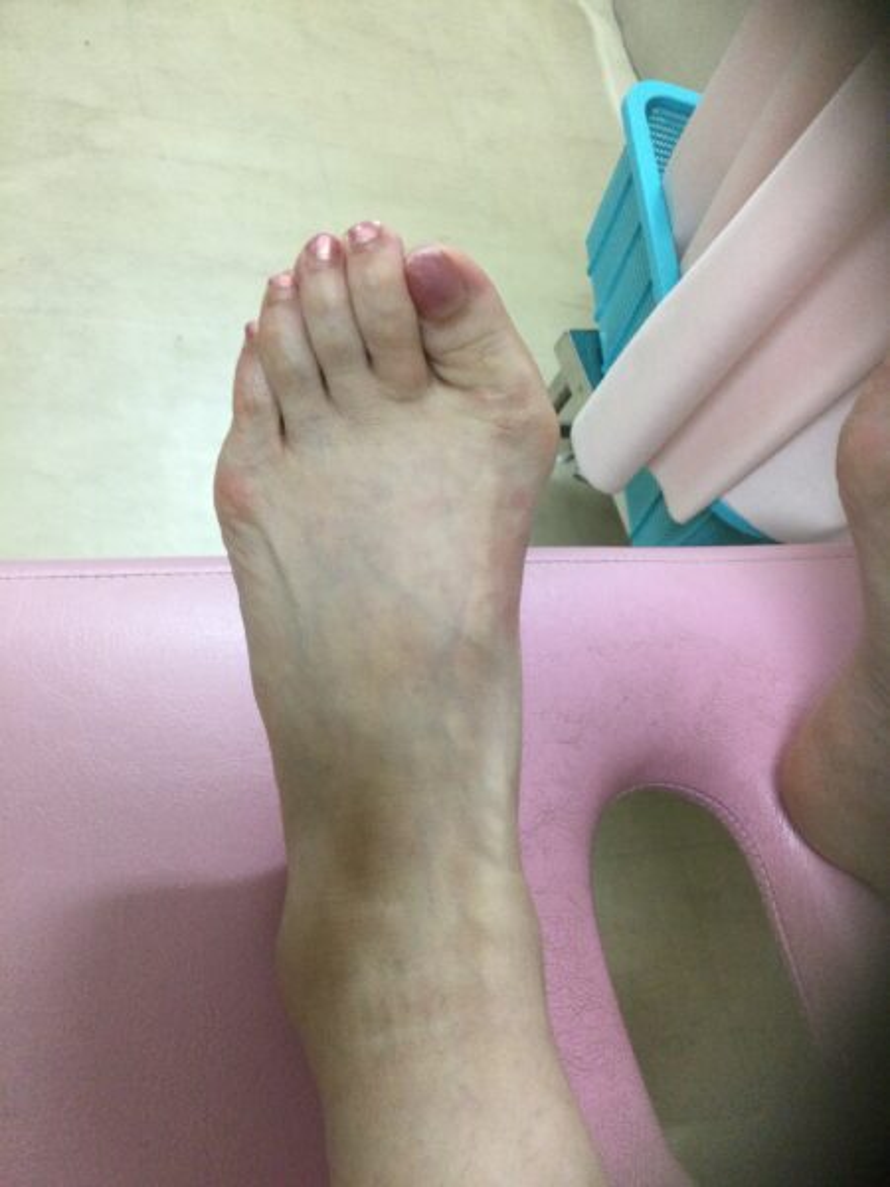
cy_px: 594
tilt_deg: -53.2
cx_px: 445
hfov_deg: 45.4
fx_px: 1063
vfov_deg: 58.4
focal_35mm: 31
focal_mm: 3.3
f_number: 2.4
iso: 100
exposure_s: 1/30
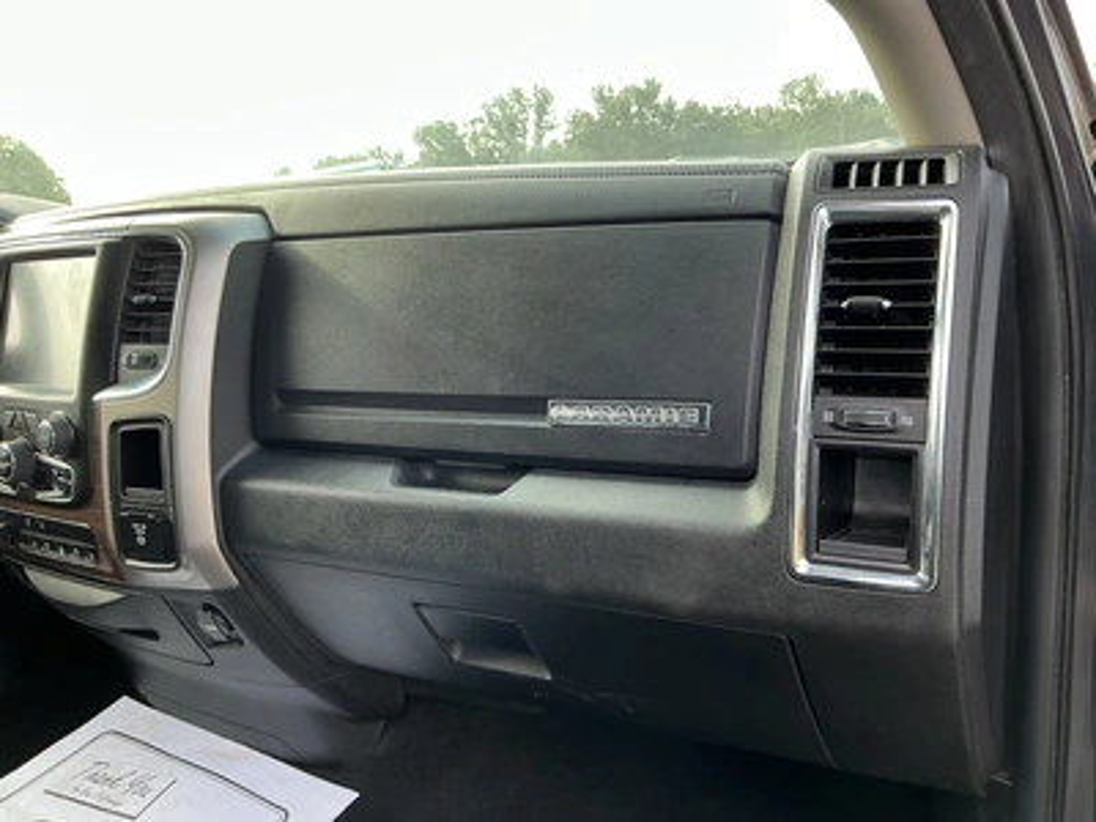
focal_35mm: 28
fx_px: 887
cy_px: 411
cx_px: 548
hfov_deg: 63.4
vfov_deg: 49.7
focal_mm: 3
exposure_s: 1/122
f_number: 1.8
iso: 40
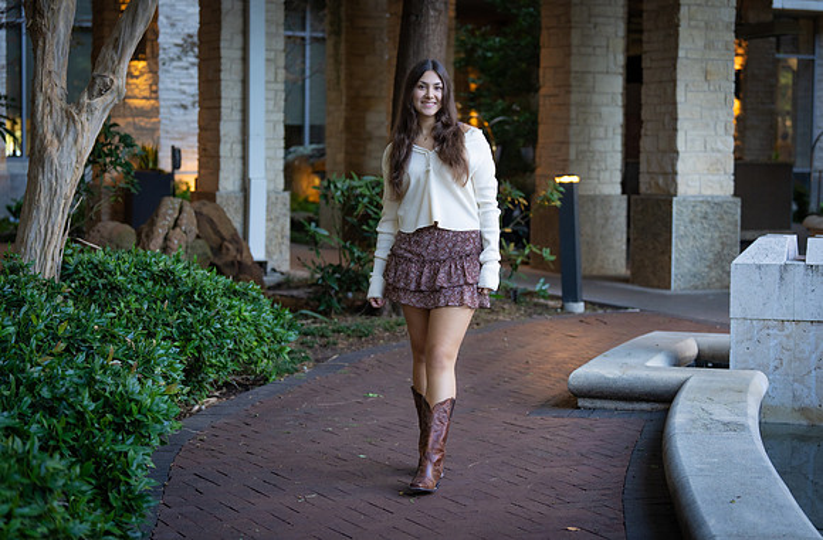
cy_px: 271
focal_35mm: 71
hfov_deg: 28.6
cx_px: 412
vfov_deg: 19.0
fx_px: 1613
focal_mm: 70
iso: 800
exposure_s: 1/320
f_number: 2.8
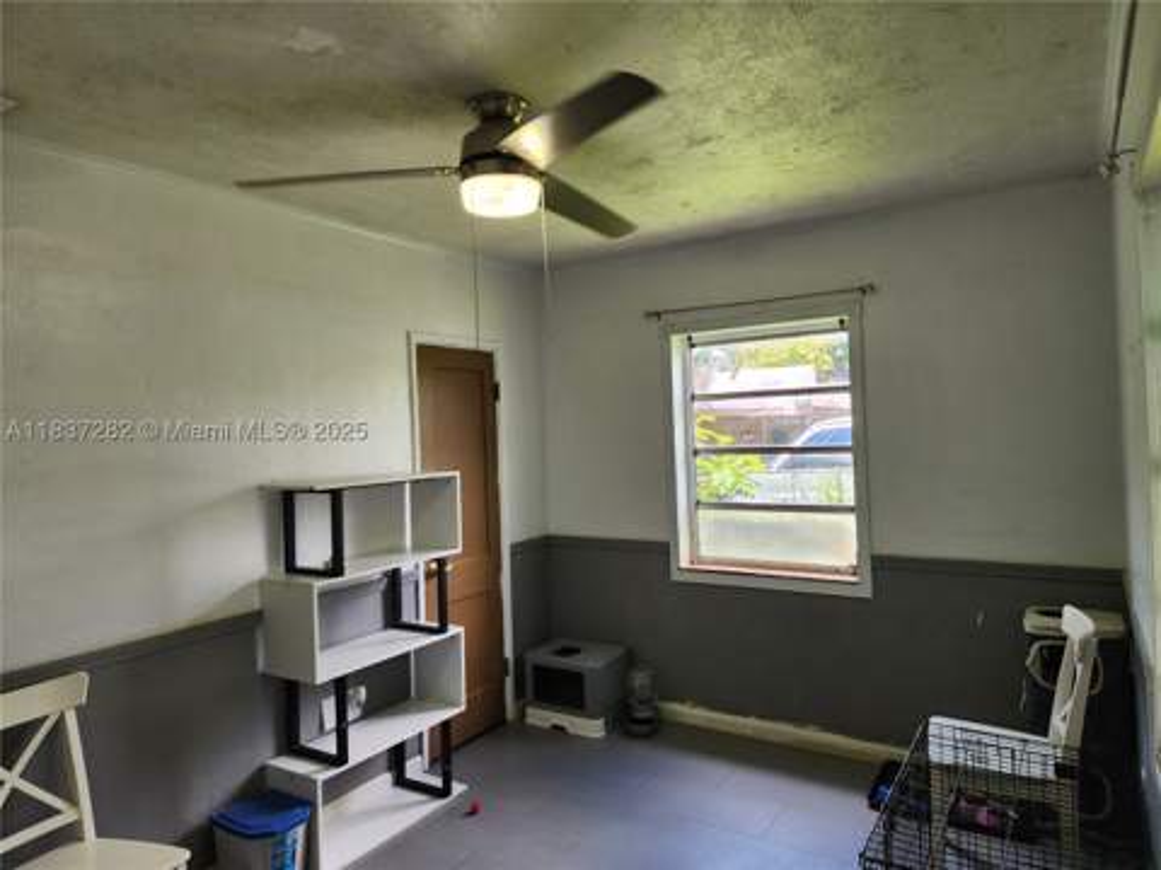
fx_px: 771
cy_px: 435
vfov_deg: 58.9
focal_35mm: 23
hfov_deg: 73.9
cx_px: 580
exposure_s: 1/120
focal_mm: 6.4
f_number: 1.8
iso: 50
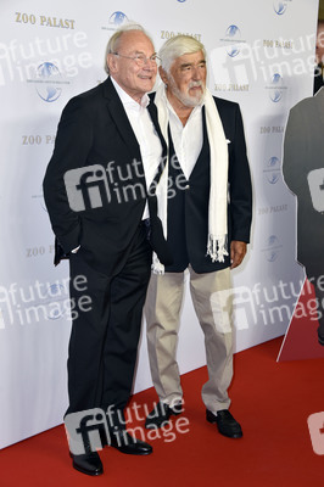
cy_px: 244
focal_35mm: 65
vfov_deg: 31.0
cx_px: 162
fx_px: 879
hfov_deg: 20.9
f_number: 6.3
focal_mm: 65
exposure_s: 1/125
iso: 640
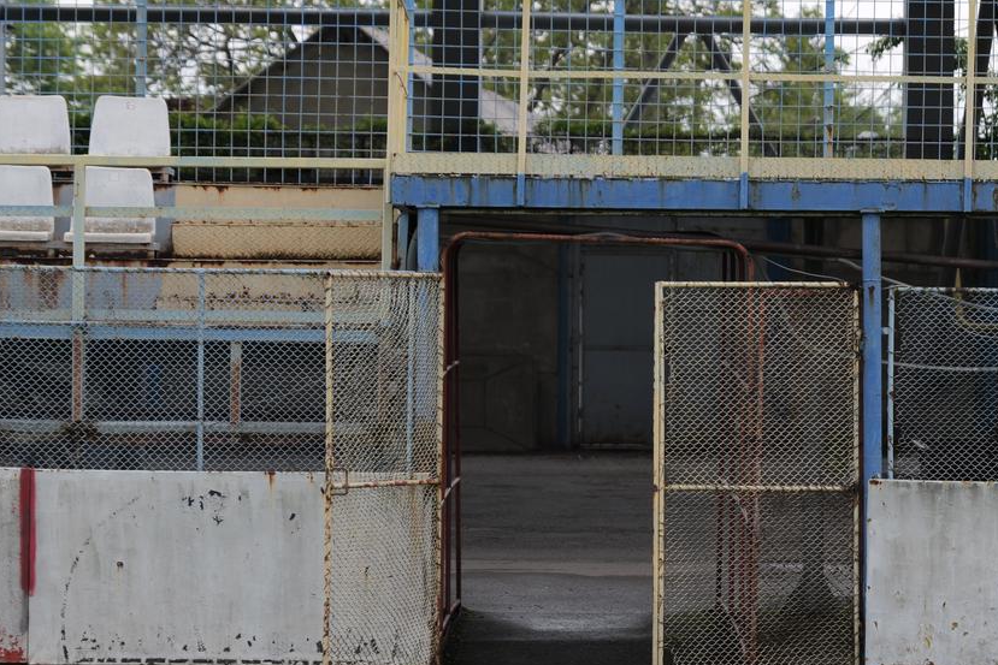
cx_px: 619
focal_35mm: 152
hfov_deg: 13.5
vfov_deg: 9.0
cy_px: 403
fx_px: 4214
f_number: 4
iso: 160
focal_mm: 105
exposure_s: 1/1000
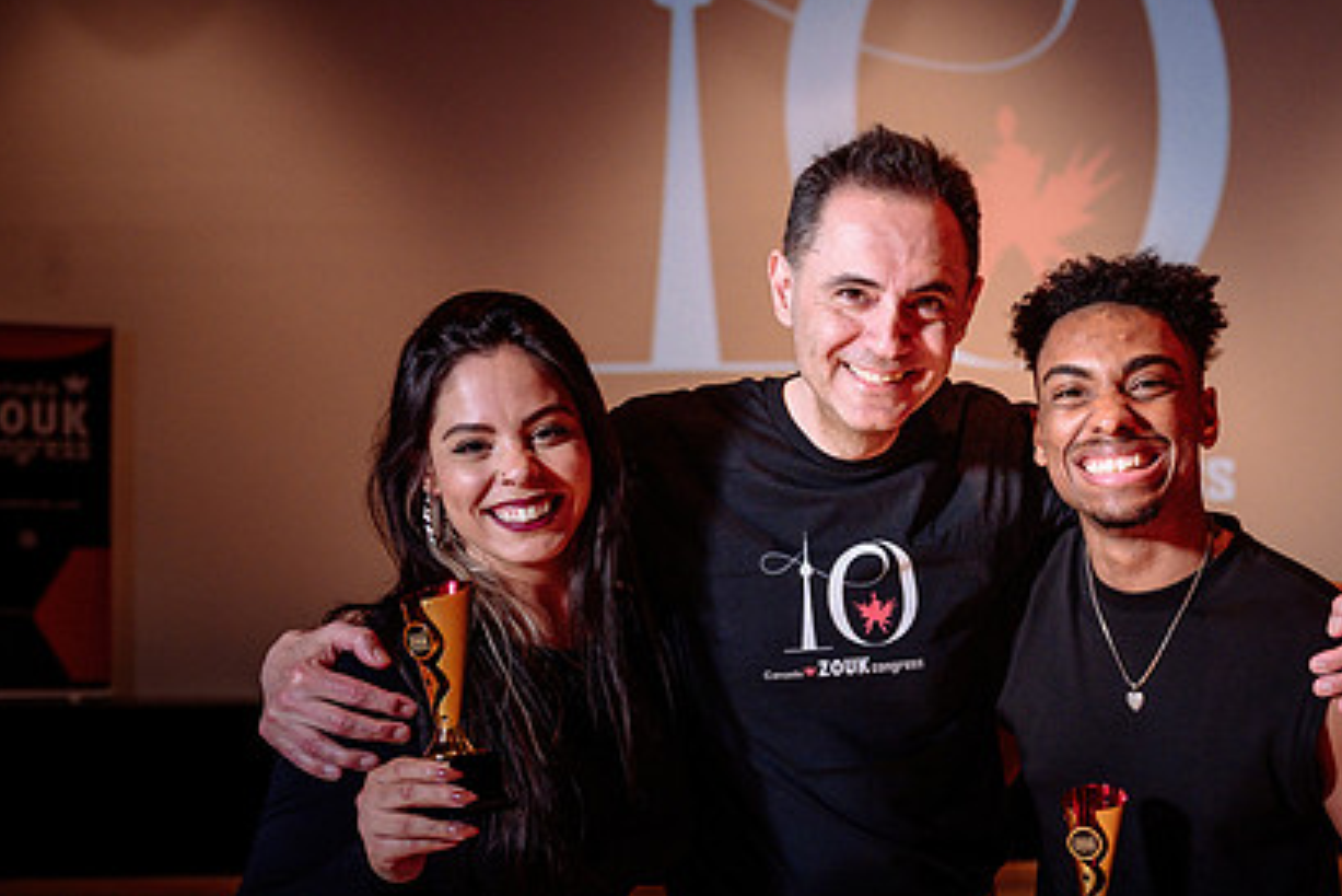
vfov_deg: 20.6
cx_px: 1024
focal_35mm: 66
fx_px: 2461
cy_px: 540
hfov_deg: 30.0
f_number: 4
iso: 1000
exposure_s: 1/125
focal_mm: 41
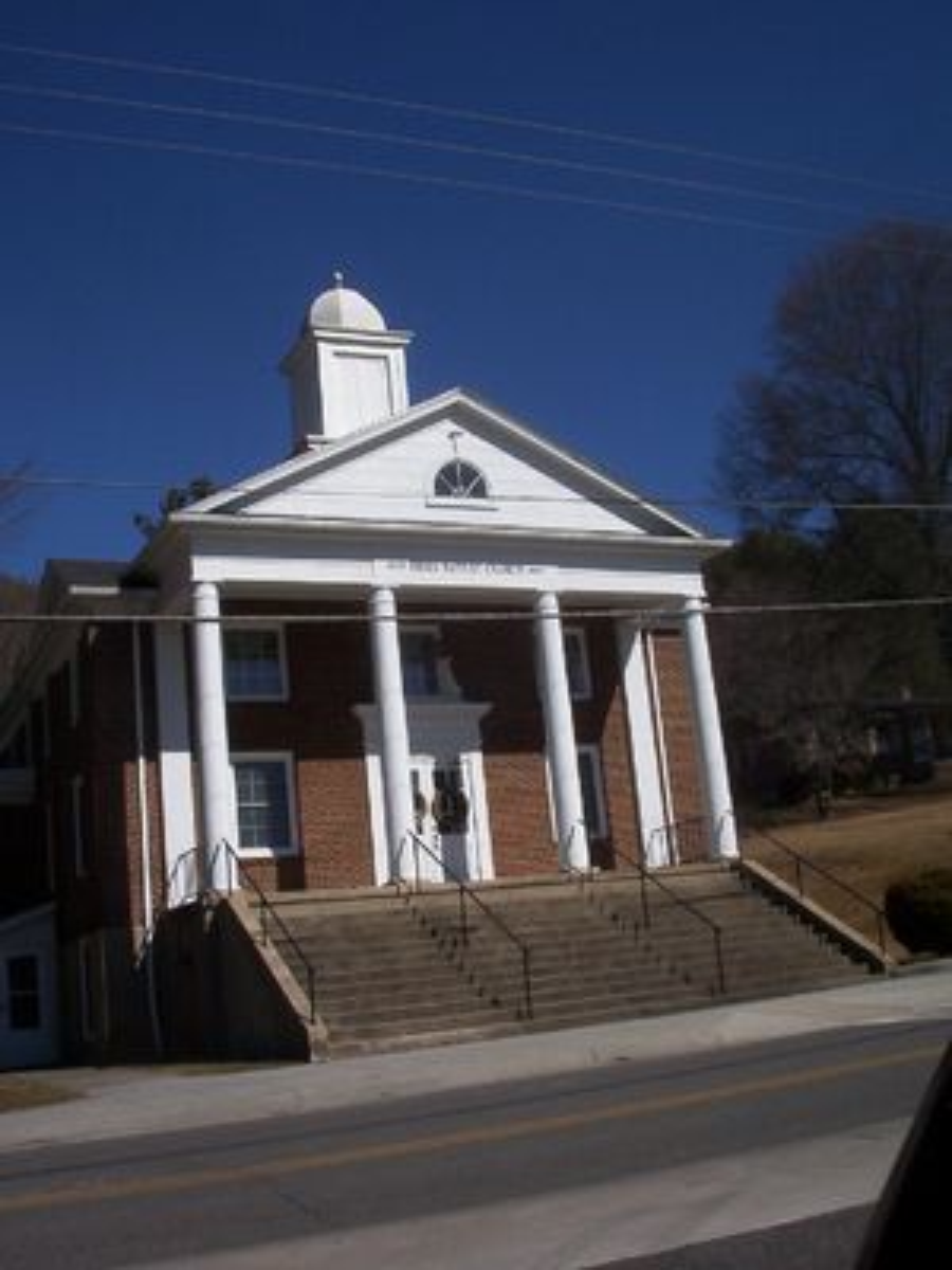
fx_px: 1430
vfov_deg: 47.9
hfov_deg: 36.8
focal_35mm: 39
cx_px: 476
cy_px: 635
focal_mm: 6
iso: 100
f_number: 8
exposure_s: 1/547
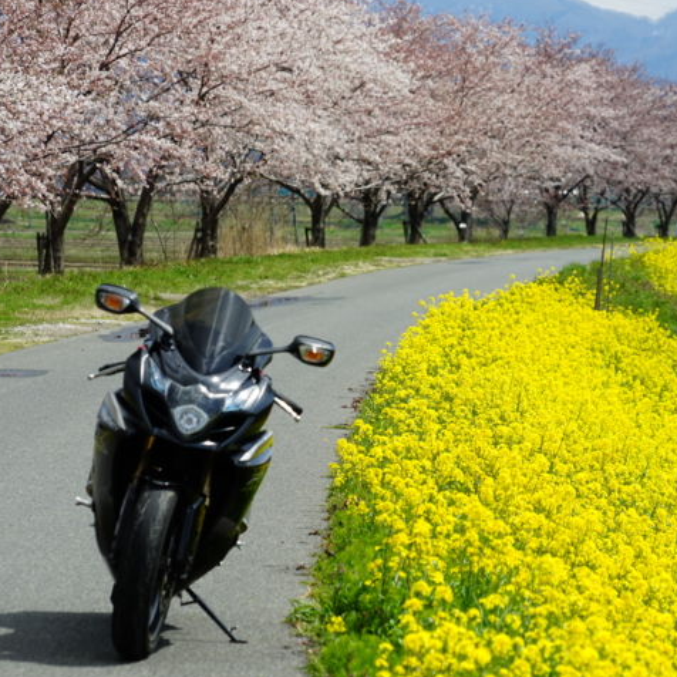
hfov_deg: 7.5
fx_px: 5156
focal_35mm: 233
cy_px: 337
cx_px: 455
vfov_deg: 7.5
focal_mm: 163
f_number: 8
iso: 100
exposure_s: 1/250
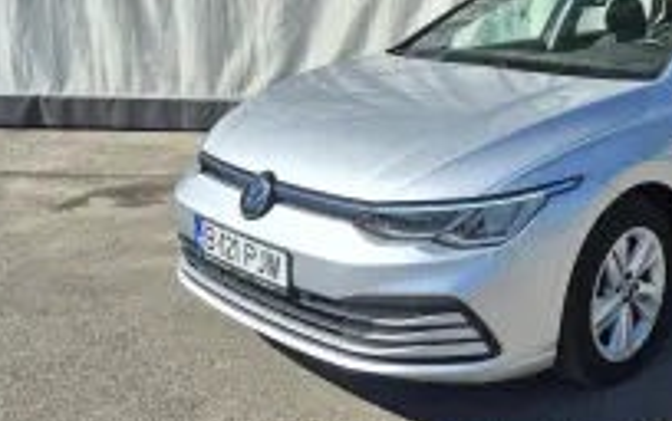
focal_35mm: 43
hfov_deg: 44.2
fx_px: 788
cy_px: 125
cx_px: 524
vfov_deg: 29.6
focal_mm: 5.4
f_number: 1.8
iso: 25
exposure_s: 1/1728
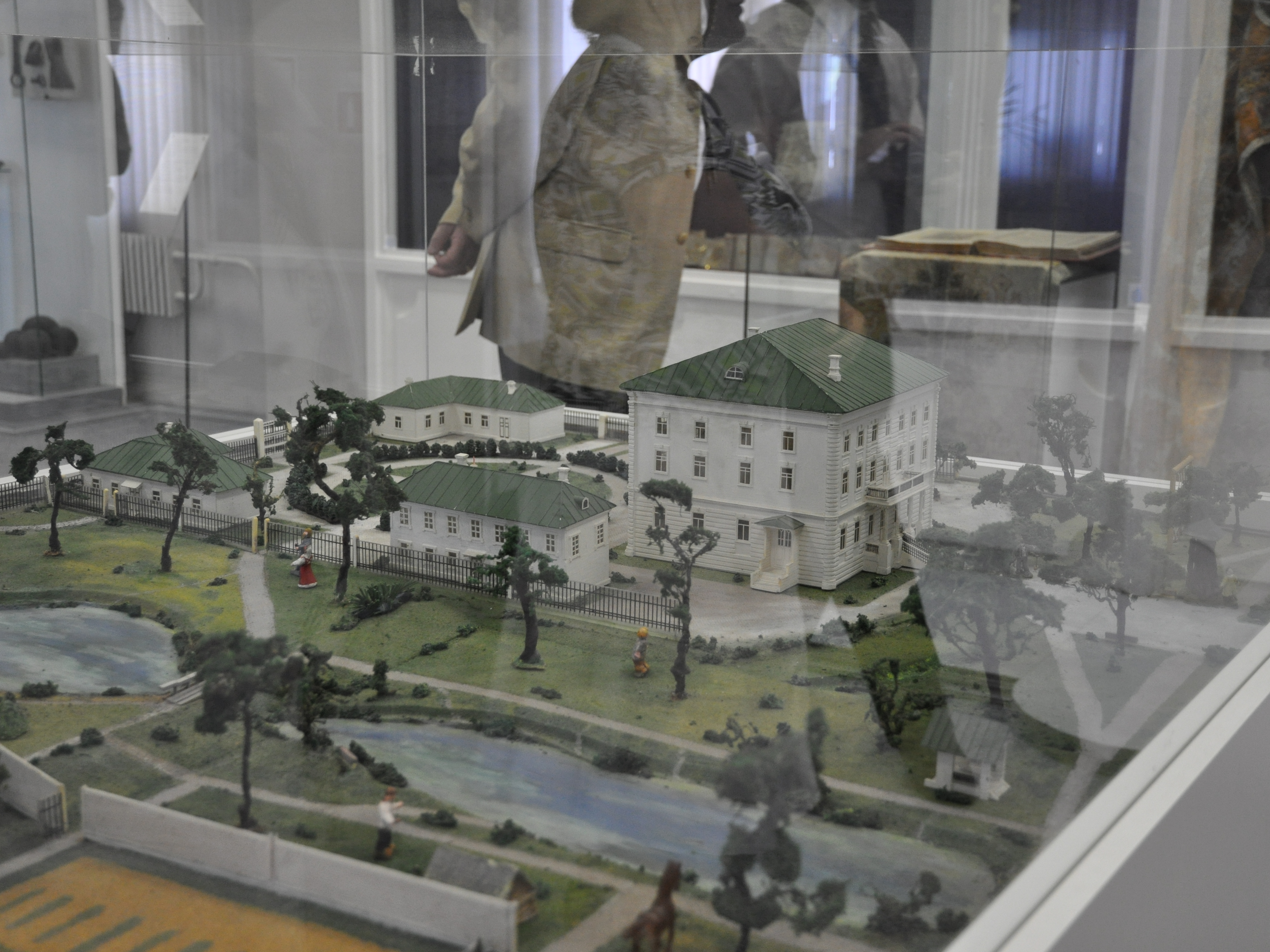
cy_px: 475
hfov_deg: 38.9
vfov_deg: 29.7
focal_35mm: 49
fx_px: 1798
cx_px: 615
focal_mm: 30
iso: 800
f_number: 4.2
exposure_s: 1/50
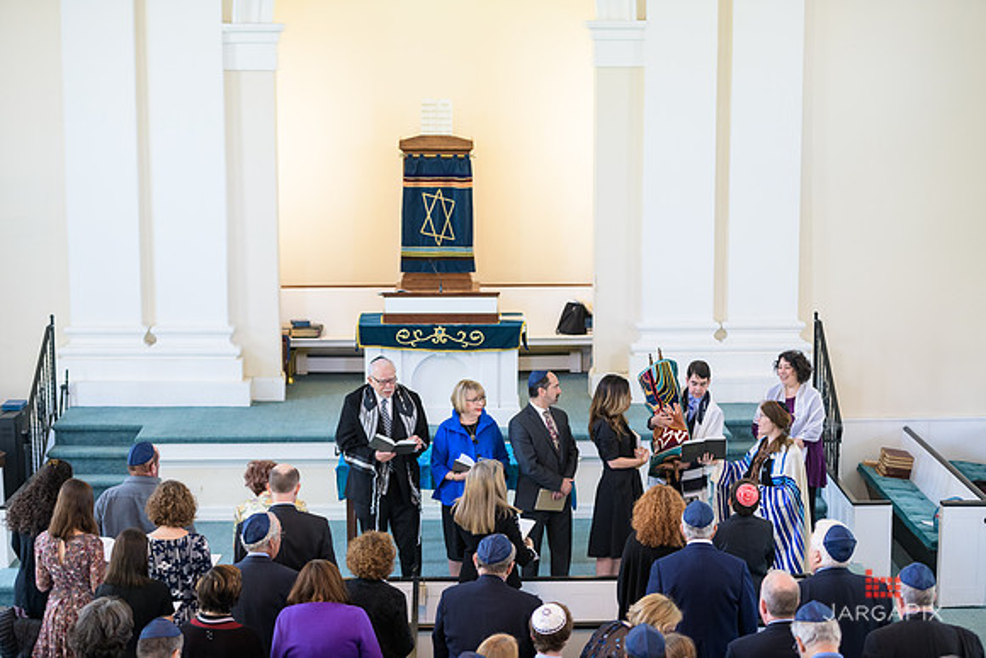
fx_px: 1918
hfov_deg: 28.8
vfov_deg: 19.5
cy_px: 329
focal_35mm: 70
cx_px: 493
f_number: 3.2
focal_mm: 70
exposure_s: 1/125
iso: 1250
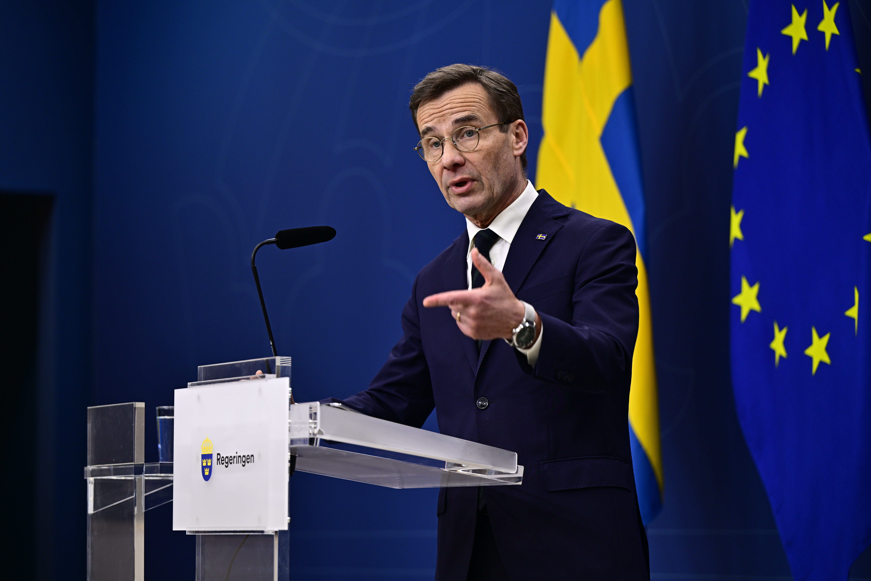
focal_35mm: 115
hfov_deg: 17.8
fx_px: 2782
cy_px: 290
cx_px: 436
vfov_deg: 11.9
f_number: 2.8
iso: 500
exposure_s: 1/200
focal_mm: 115
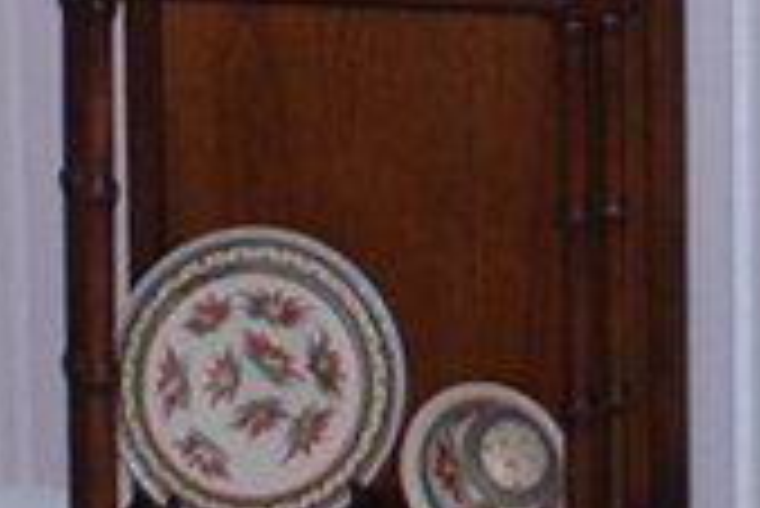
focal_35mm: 173
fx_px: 3655
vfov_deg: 7.4
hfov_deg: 11.9
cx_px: 389
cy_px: -787
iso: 200
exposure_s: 1/60
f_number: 3.5
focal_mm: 18
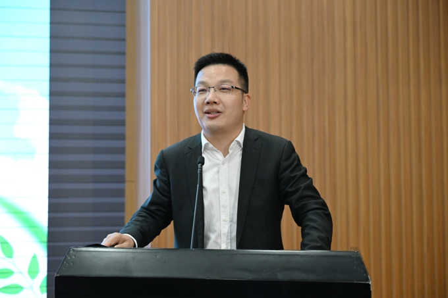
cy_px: 149
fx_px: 709
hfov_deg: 35.1
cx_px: 224
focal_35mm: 57
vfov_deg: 23.8
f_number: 4
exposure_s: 1/250
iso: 4000
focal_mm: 57
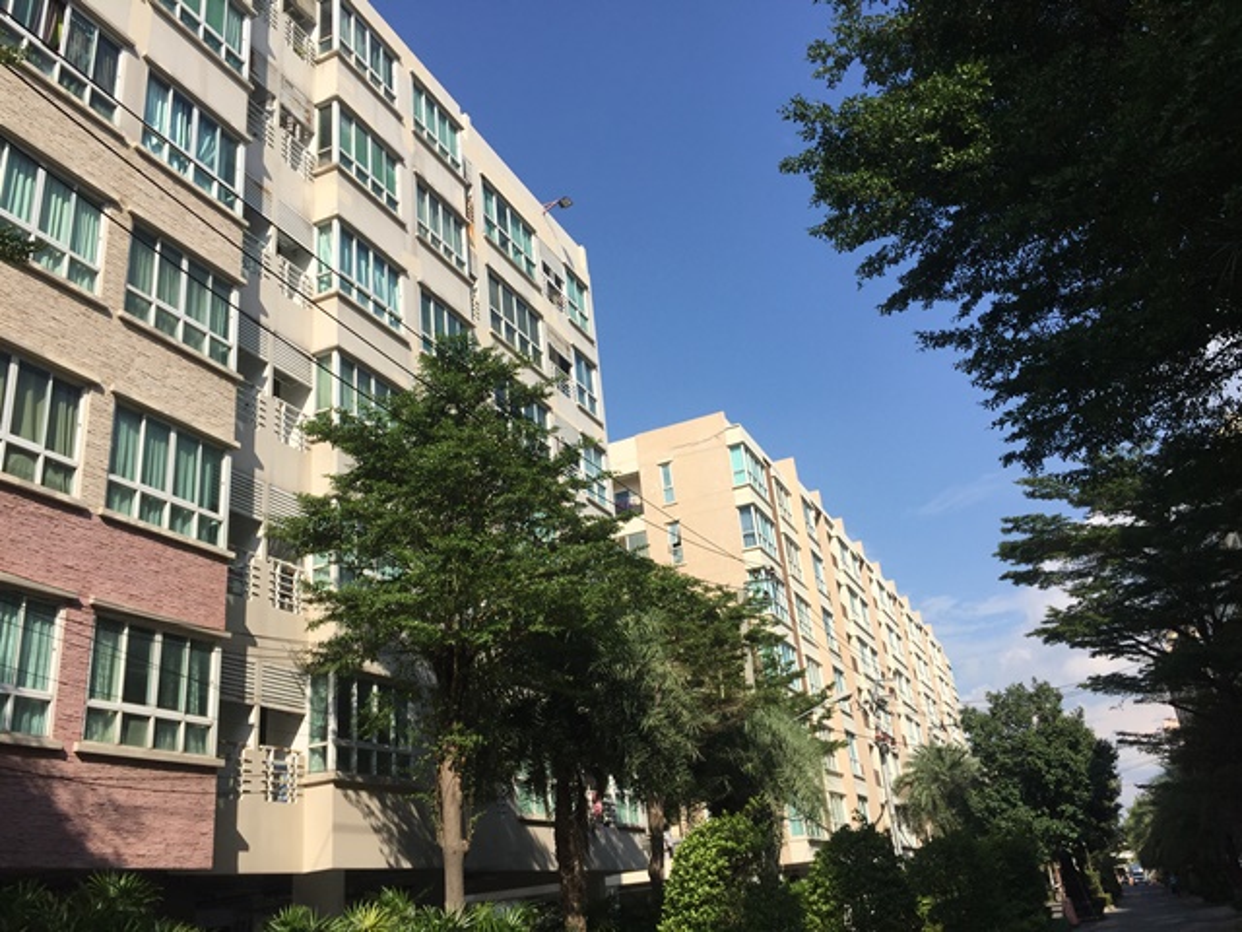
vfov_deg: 48.2
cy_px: 466
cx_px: 621
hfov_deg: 61.7
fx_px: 1041
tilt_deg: +24.2
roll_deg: +5.3
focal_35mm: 29
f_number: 2.2
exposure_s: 1/2639
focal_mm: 4.15
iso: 32
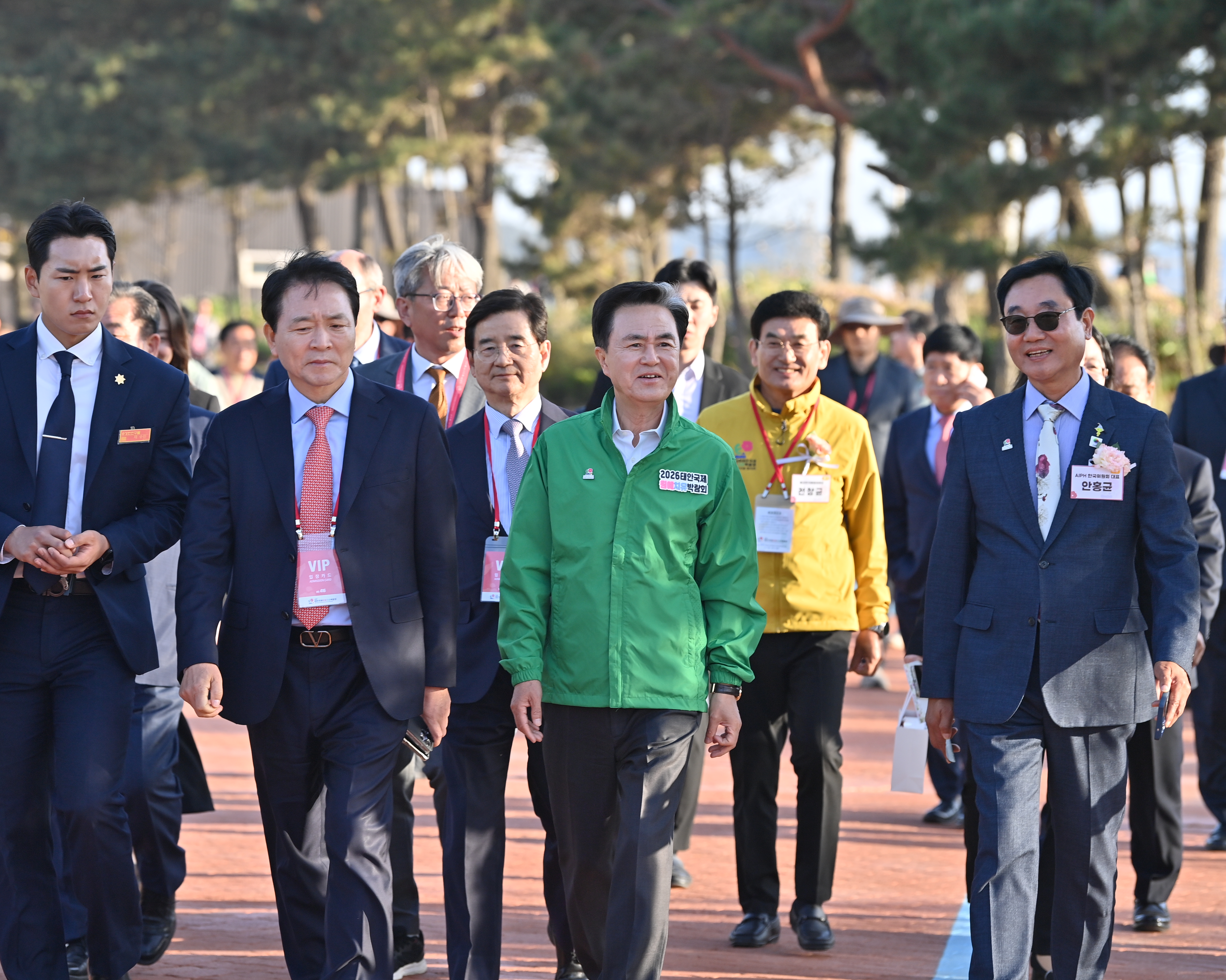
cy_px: 490
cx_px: 526
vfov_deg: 9.1
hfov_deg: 11.3
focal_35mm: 170
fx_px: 6169
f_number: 5
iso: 100
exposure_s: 1/250
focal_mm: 150
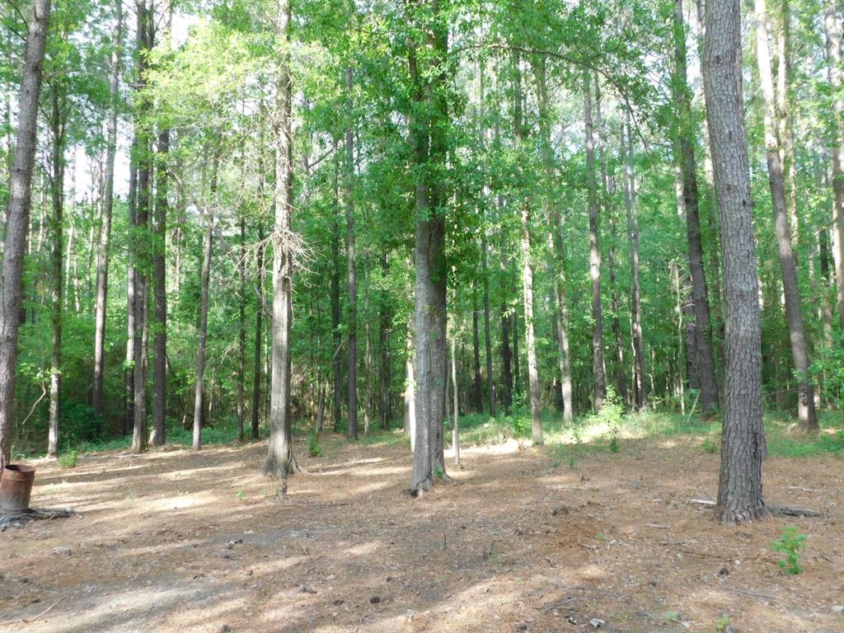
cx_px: 422
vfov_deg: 46.8
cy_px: 316
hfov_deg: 60.0
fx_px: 731
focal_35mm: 30
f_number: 3.2
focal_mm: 5.3
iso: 125
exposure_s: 1/80
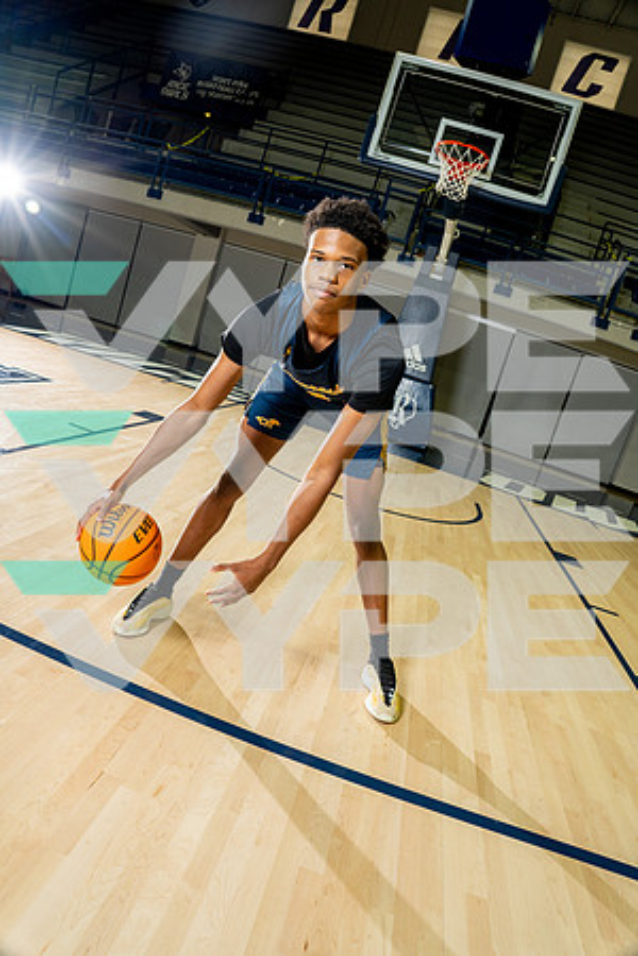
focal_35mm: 22
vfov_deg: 78.6
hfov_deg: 57.2
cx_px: 319
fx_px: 585
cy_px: 478
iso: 640
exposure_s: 1/250
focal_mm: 22
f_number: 7.1
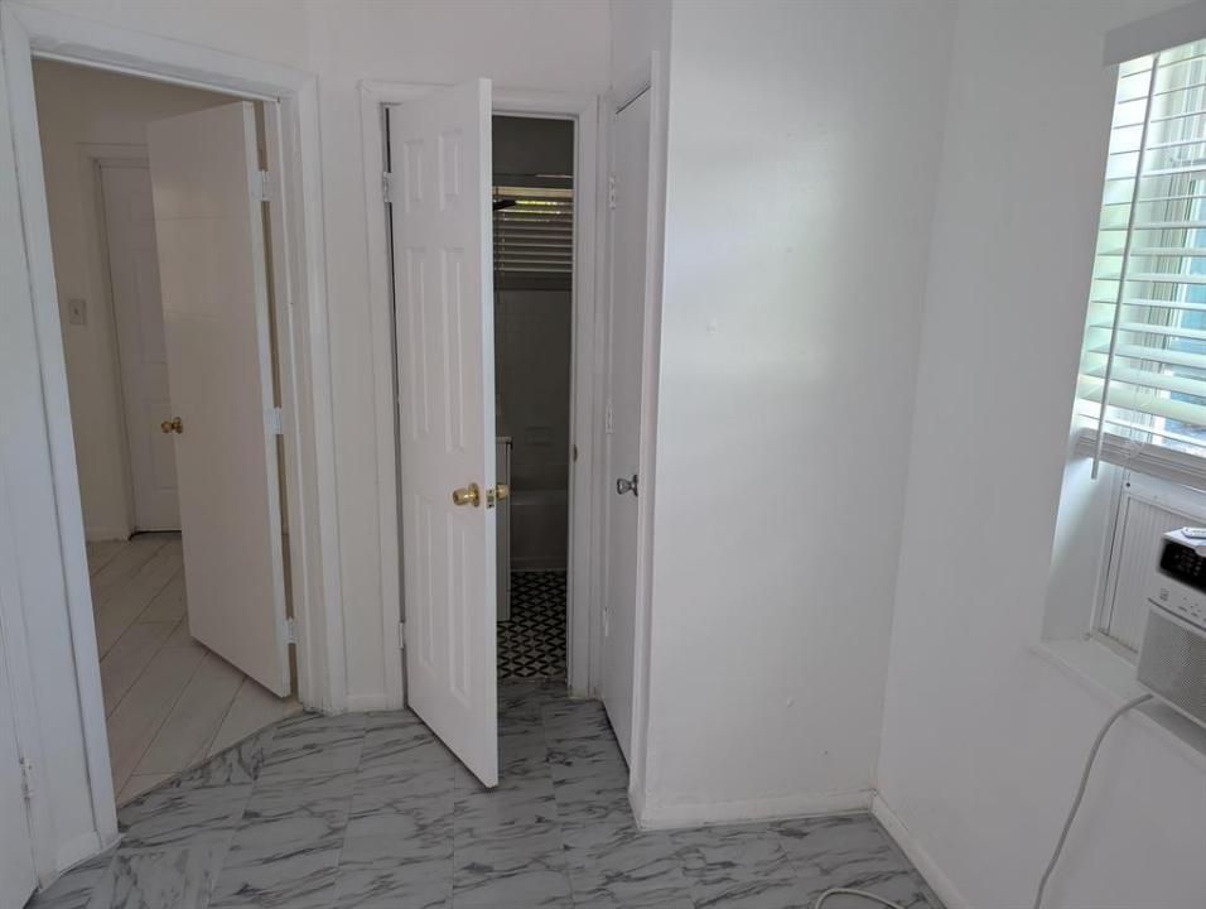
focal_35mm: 24
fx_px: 837
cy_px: 454
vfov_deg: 56.9
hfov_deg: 71.5
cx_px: 603
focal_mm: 6.9
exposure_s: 1/23.8
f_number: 1.68
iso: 19
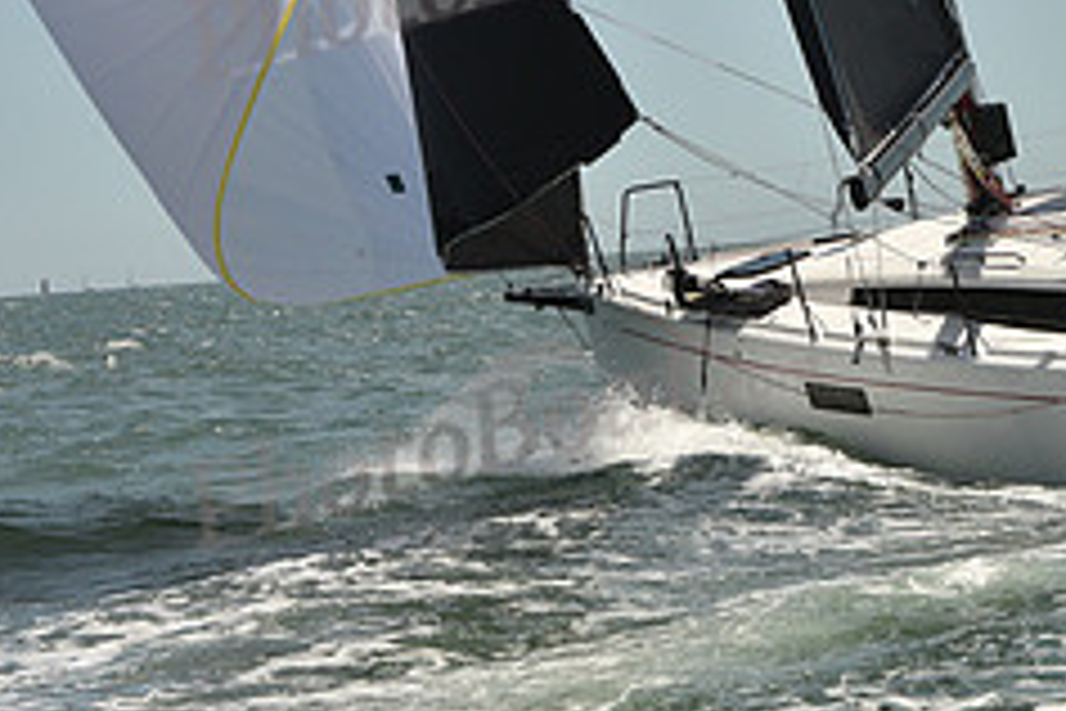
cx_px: 1057
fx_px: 5063
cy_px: 137
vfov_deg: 8.0
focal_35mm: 171
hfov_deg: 11.9
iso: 320
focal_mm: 70
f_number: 13
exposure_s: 1/800
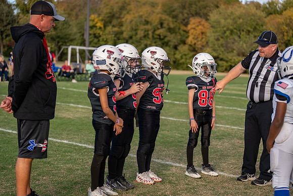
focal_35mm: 70
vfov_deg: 19.5
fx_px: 570
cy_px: 98
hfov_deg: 28.8
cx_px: 146
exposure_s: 1/640
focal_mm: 70
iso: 100
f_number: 2.8
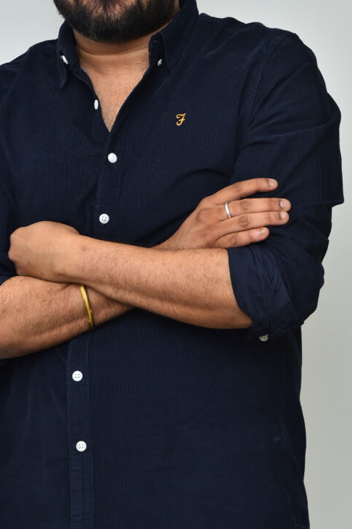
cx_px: 158
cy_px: 188
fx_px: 2202
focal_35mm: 150
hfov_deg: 9.1
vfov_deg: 13.7
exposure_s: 1/125
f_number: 5.6
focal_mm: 95
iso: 1000
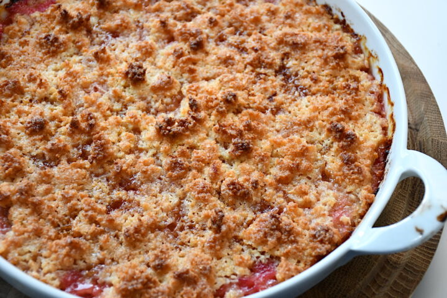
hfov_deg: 33.4
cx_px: 224
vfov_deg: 22.6
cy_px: 149
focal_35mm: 60
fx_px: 745
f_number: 4.5
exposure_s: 1/60
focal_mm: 40
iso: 320
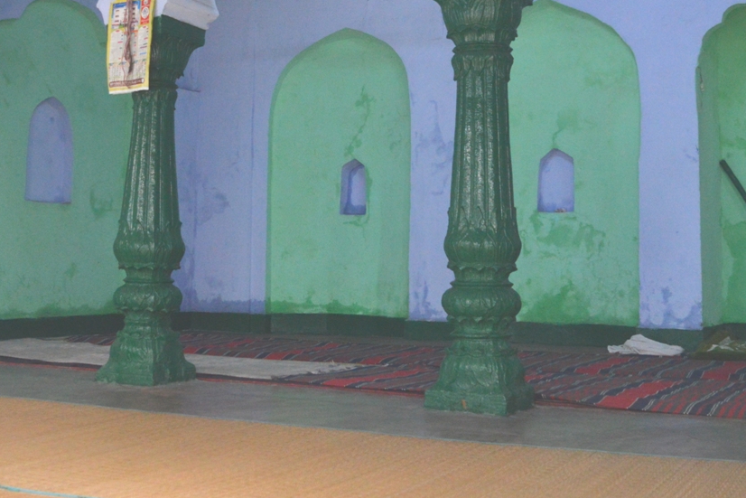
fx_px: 1015
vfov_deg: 27.3
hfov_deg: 40.2
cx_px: 315
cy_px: 152
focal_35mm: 49
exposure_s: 1/200
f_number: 3.5
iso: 1600
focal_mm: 18
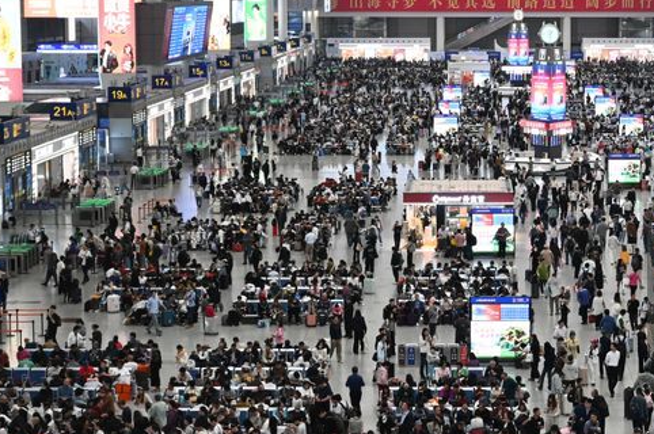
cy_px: 214
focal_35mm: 102
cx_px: 522
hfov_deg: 19.8
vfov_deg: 13.4
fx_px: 1850
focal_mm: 48
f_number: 5.6
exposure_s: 1/200
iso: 3200
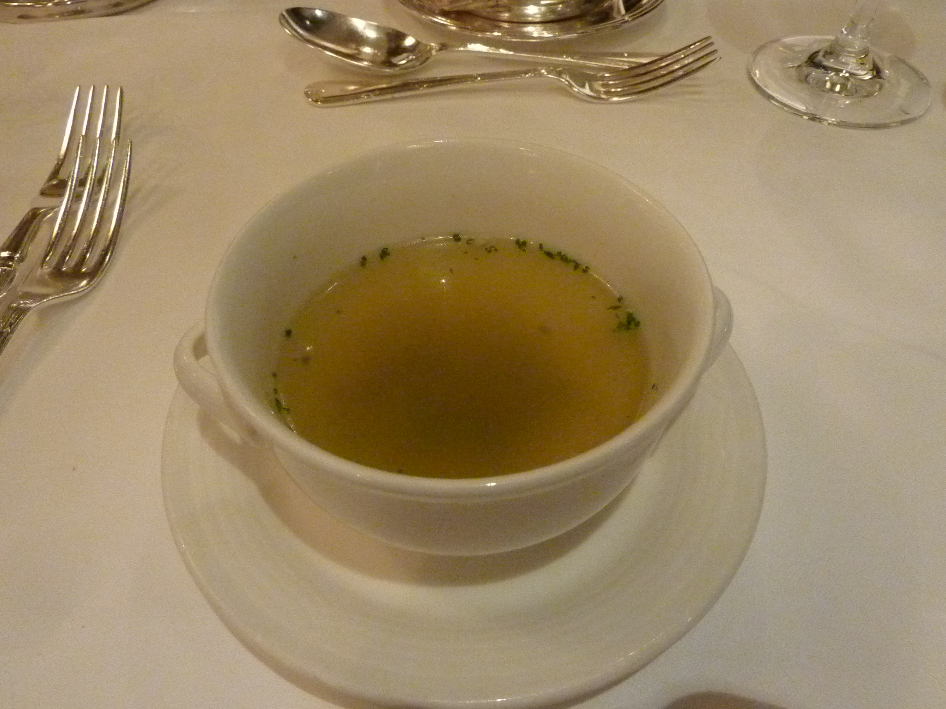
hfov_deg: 67.3
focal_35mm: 26
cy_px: 354
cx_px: 473
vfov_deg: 53.1
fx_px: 711
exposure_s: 1/25
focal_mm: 4.1
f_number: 3.3
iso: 800
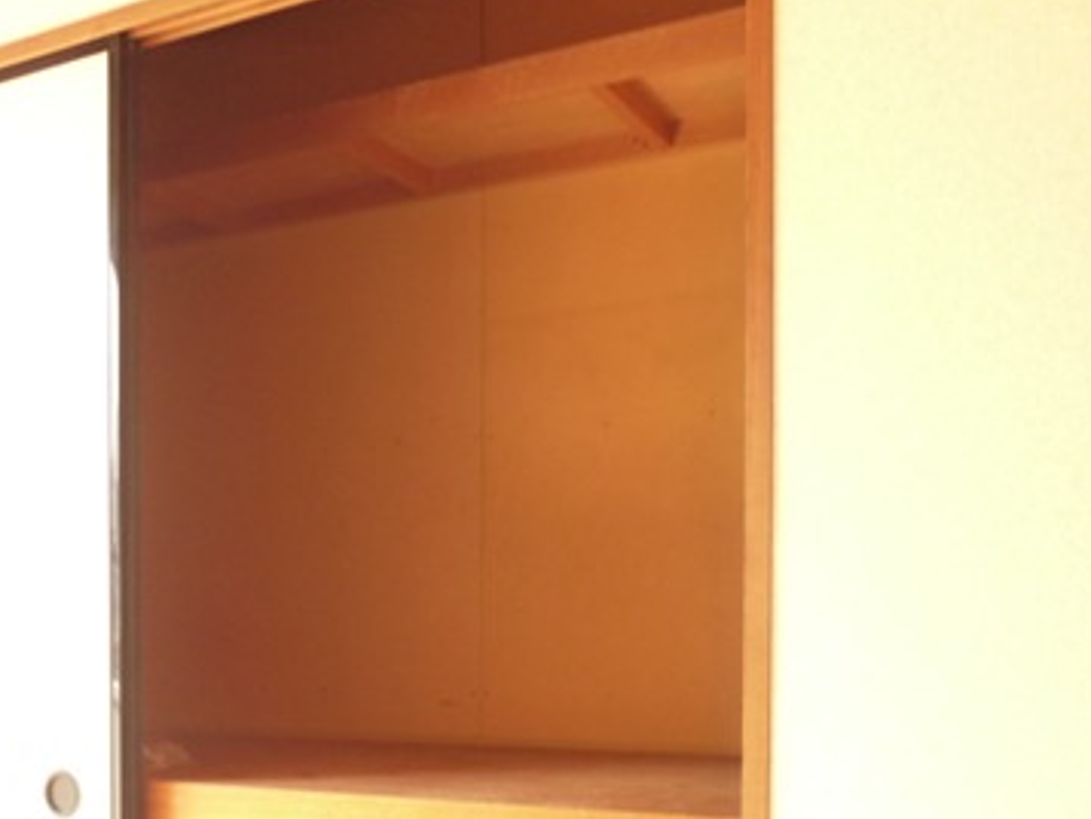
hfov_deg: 42.3
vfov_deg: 32.4
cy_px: 691
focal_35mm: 43
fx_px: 1356
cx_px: 254
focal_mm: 4.3
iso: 320
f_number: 2.5
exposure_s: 1/60
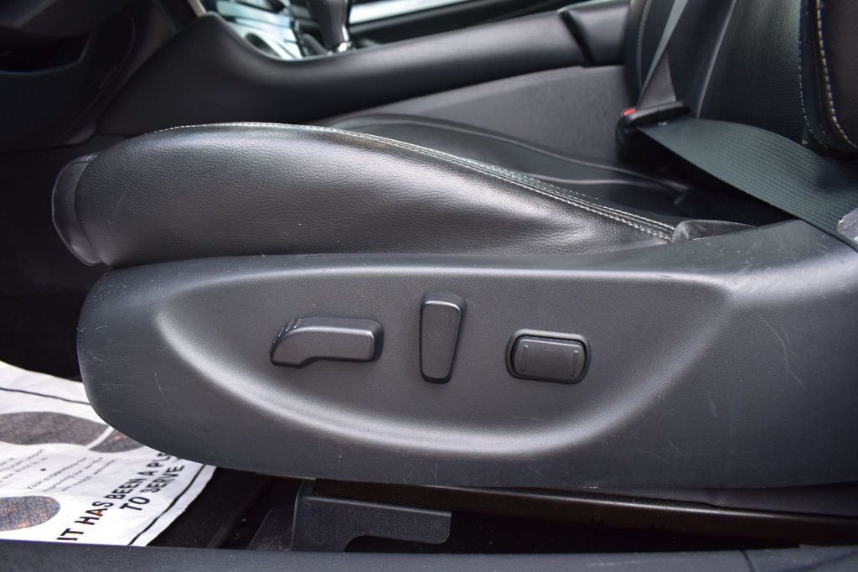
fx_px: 643
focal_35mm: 27
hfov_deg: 67.4
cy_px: 286
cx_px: 429
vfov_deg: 47.9
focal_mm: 18
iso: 450
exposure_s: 1/15
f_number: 6.3
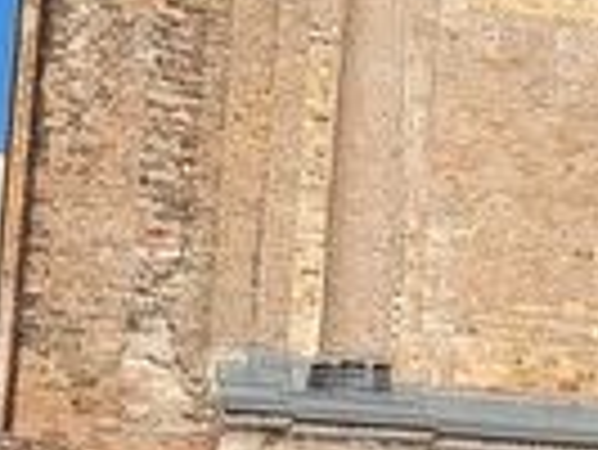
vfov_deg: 9.5
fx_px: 2697
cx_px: 1129
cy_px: 207
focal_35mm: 156
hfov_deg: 11.6
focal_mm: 5.4
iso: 40
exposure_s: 1/2993
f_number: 1.8
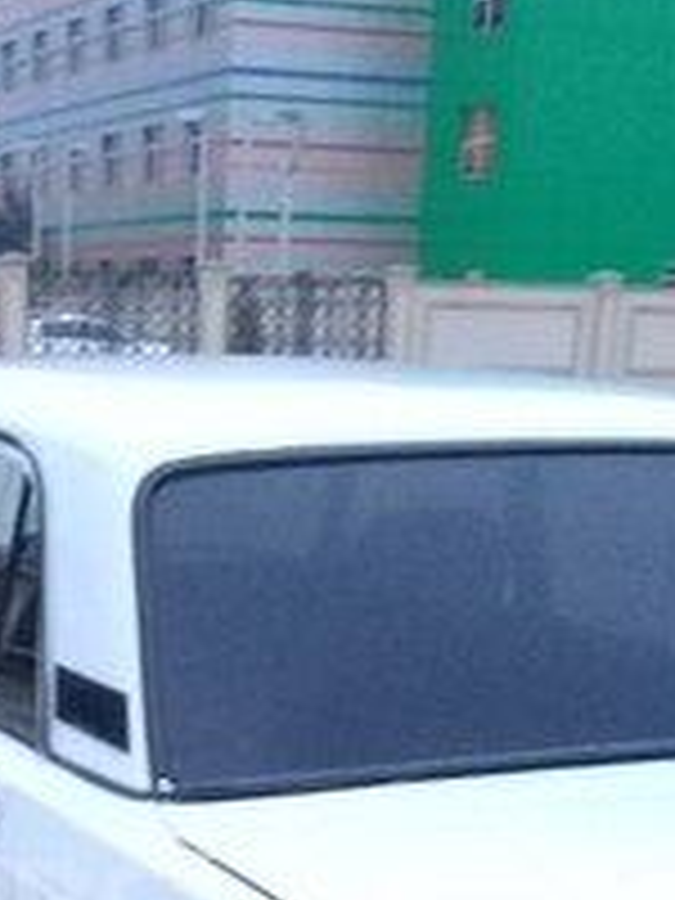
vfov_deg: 24.2
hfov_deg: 18.9
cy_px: 909
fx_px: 2002
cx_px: 86
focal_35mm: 77
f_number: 2.2
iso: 320
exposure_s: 1/17
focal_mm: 3.3
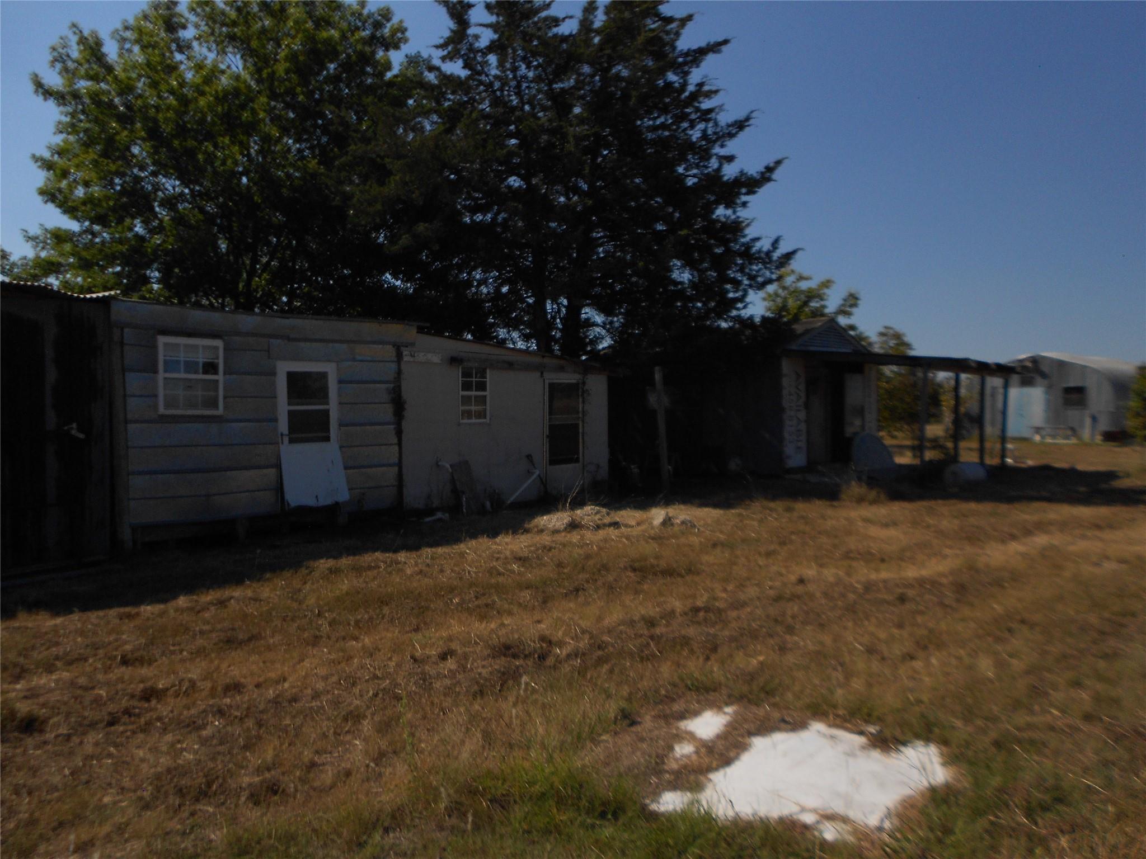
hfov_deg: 67.3
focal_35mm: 26
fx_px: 861
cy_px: 430
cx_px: 573
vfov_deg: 53.1
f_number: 8
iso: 80
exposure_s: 1/400
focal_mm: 4.6
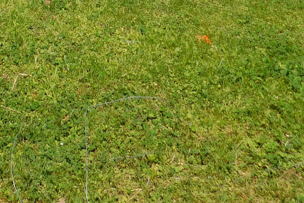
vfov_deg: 15.1
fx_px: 667
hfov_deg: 24.0
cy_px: -155
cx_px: -28
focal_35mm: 79
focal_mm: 4
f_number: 6
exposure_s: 1/500
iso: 125
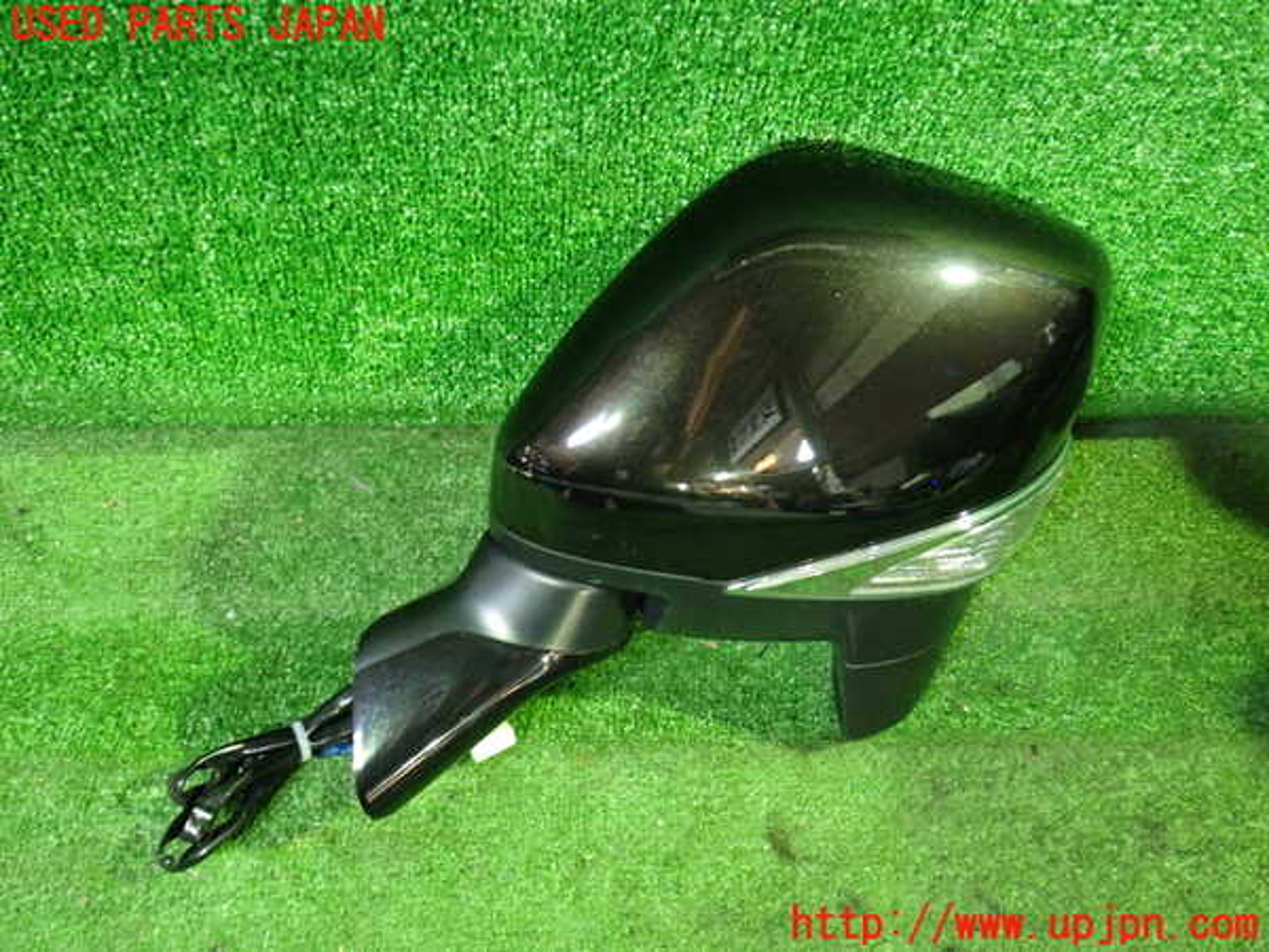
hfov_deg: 60.0
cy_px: 476
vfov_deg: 46.8
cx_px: 634
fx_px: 1100
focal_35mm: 30
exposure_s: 1/25
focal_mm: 5.4
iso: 800
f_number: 2.3
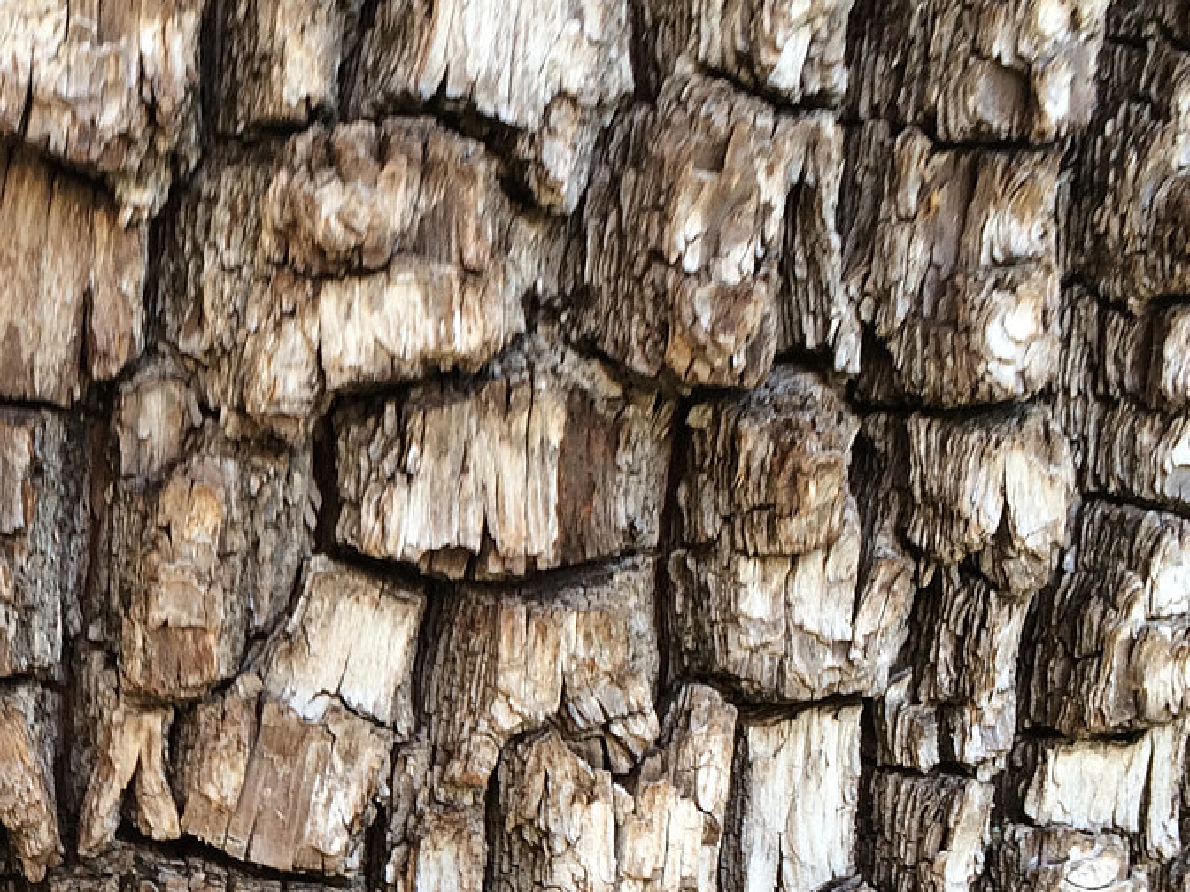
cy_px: 697
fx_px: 2372
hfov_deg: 26.8
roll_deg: -0.8
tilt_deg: -5.3
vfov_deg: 21.1
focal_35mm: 69
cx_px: 28
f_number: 2.2
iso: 40
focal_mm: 4.15
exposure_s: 1/60
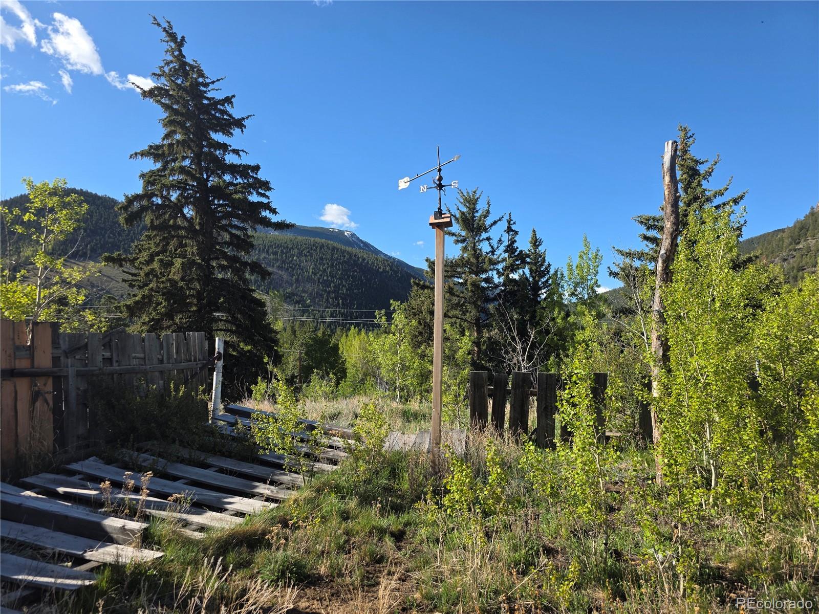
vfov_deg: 58.9
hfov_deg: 73.9
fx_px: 544
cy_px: 307
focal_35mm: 23
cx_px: 410
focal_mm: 6.3
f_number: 1.7
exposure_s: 1/3747
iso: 80
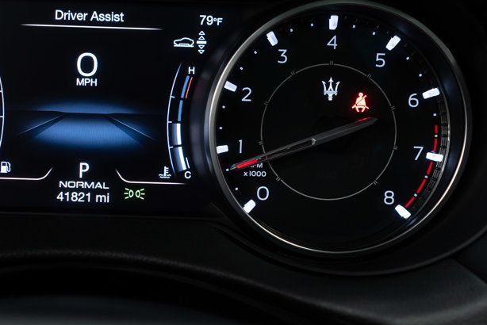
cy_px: 142
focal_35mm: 70
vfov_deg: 19.5
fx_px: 947
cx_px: 89
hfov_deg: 28.2
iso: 640
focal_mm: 28
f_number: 3.2
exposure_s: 1/60
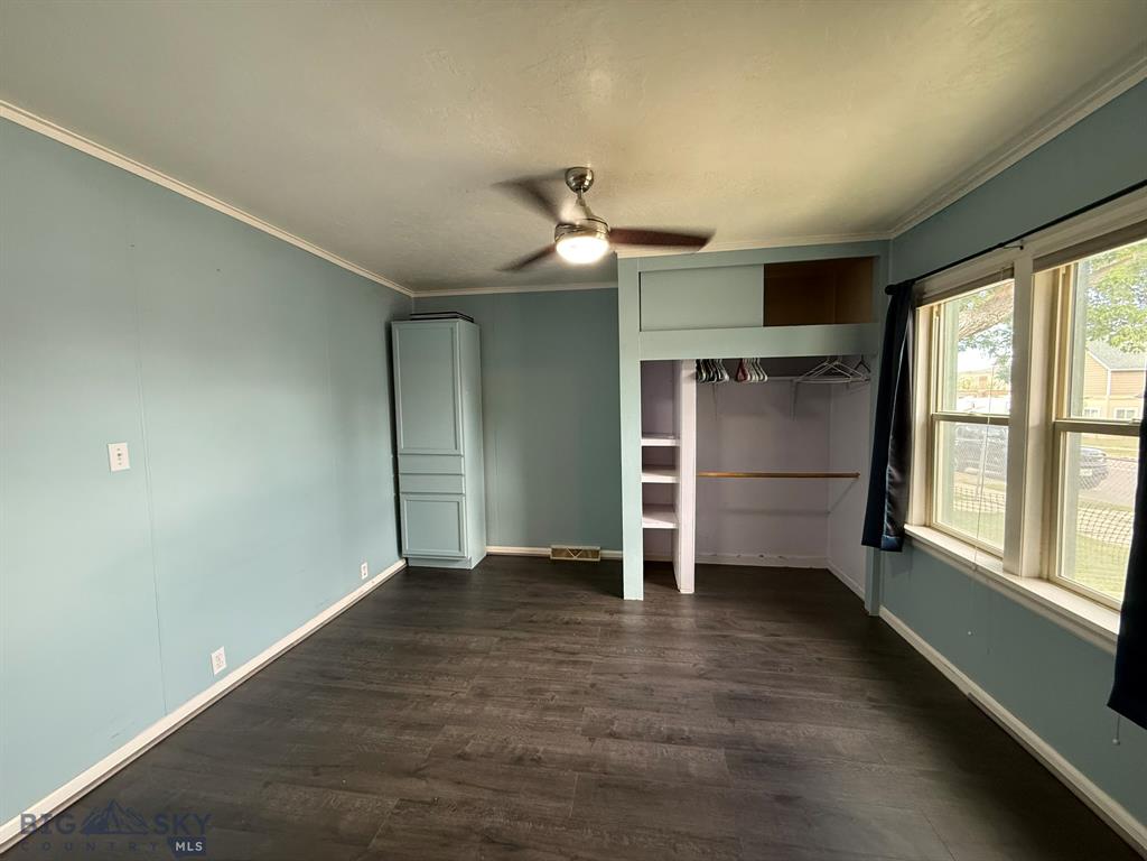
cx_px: 574
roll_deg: +0.3
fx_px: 464
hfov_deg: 102.1
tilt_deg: -4.0
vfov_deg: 85.7
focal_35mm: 14
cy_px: 430
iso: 400
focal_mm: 2.22
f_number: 2.2
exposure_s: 1/60
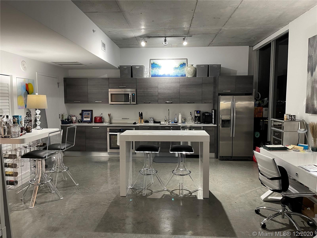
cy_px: 119
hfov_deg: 67.3
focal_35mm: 26
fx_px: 238
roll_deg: -0.2
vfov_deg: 53.1
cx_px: 158
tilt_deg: -5.0
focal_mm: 5.1
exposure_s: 1/60
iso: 250
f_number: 1.6
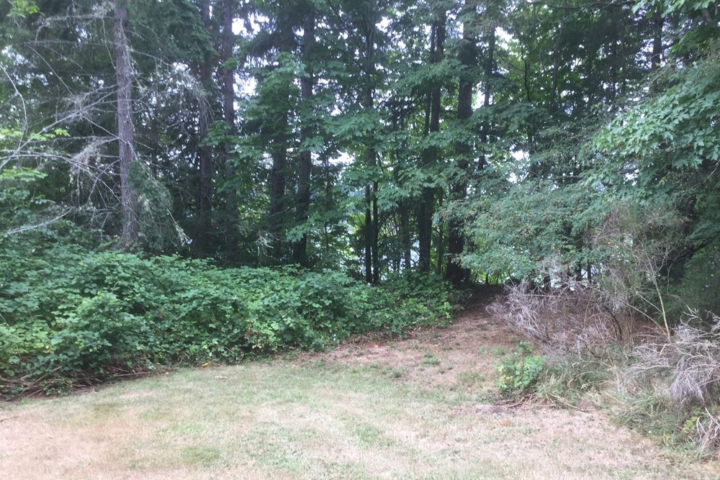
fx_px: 660
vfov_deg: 39.9
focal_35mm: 33
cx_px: 366
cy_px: 272
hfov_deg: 57.2
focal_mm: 3.3
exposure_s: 1/60
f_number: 2.4
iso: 32
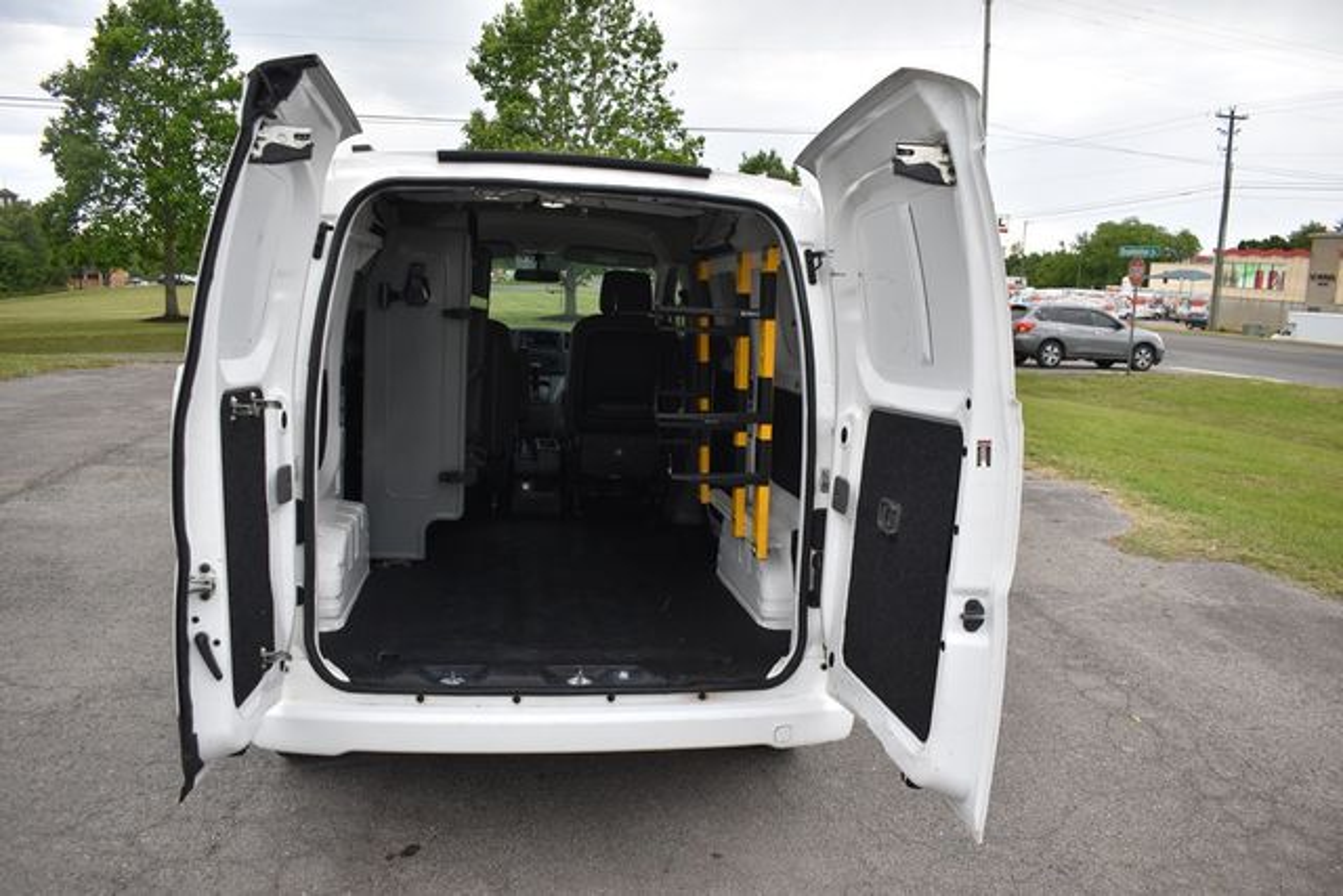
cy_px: 448
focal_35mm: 27
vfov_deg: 48.0
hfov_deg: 67.4
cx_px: 672
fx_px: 1007
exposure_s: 1/250
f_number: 4.5
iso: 400
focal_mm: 18
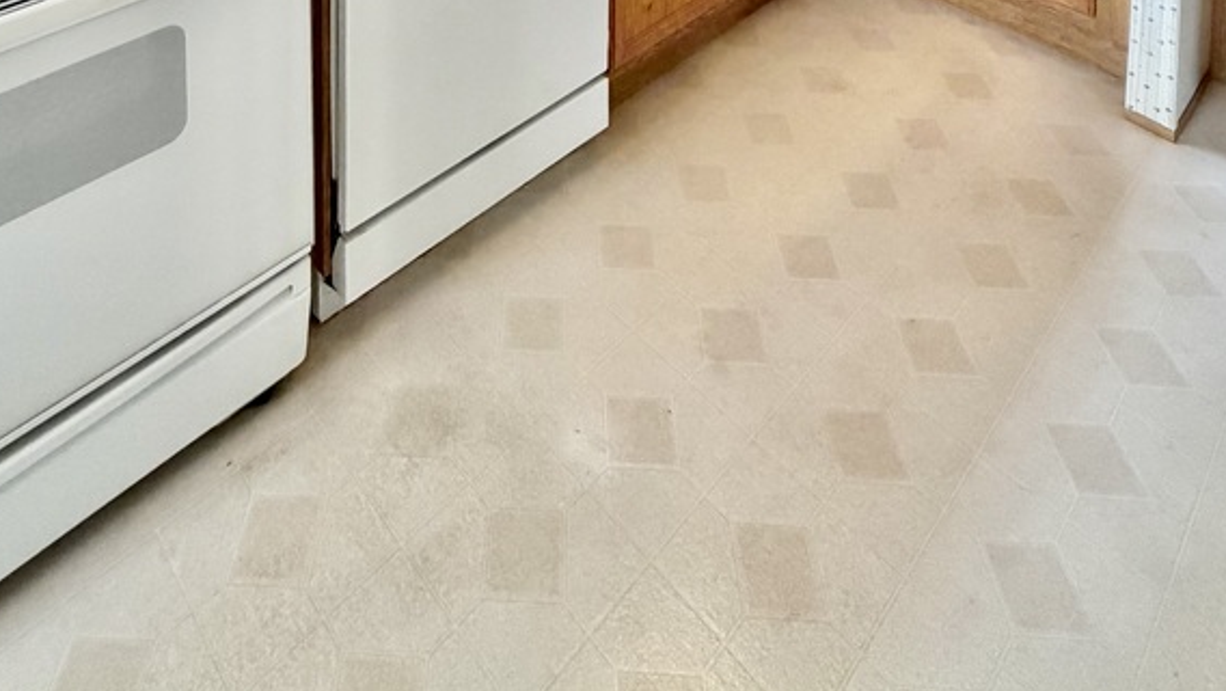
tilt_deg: -3.9
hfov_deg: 65.8
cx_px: 531
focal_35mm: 29
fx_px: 943
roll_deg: -0.4
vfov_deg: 24.5
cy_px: -466
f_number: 2.2
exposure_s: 1/120
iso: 250
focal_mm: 2.22
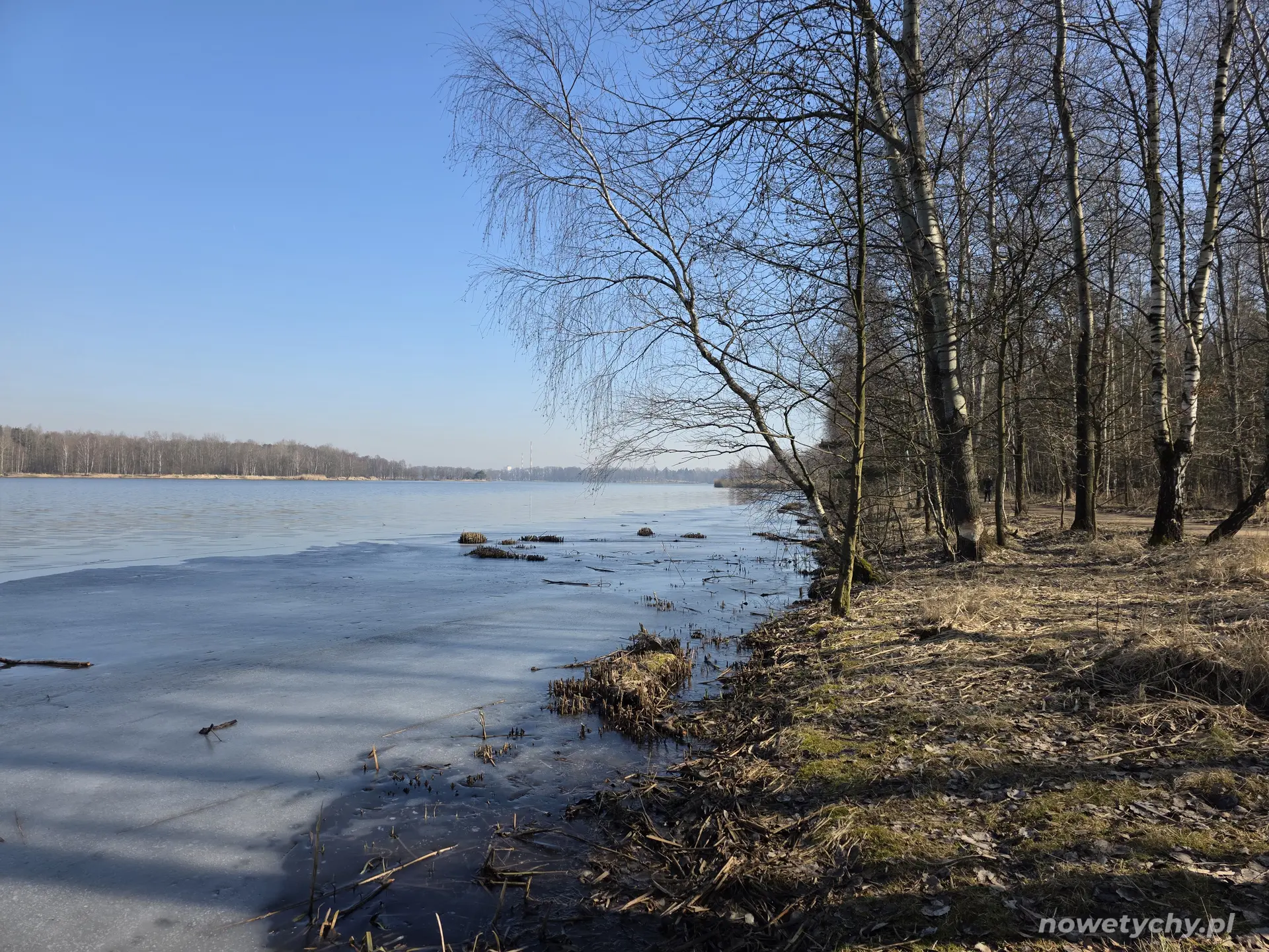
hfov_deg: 73.9
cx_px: 634
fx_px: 843
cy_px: 476
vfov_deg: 58.9
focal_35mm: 23
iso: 80
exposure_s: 1/3126
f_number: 1.7
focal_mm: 6.3
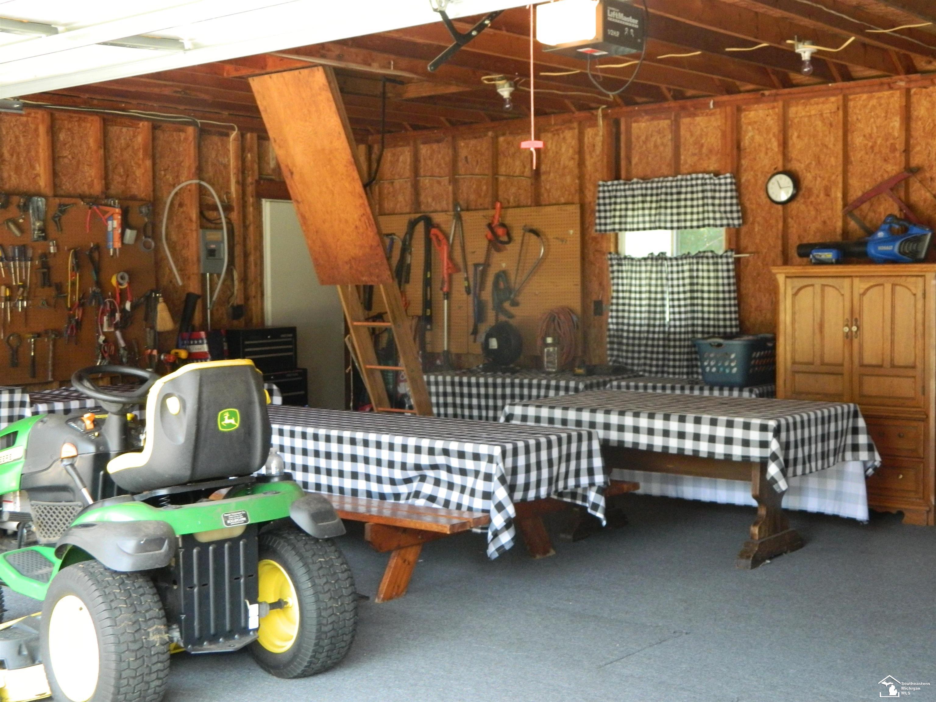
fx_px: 1271
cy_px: 351
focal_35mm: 47
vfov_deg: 30.9
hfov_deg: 40.4
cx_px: 468
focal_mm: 8.4
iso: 400
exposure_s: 1/50
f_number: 3.6
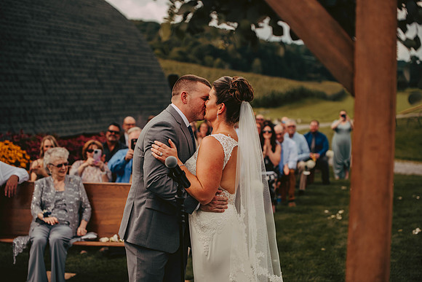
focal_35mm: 70
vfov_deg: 19.5
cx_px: 211
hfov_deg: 28.8
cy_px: 141
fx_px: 821
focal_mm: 70
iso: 200
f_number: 2.8
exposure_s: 1/1600
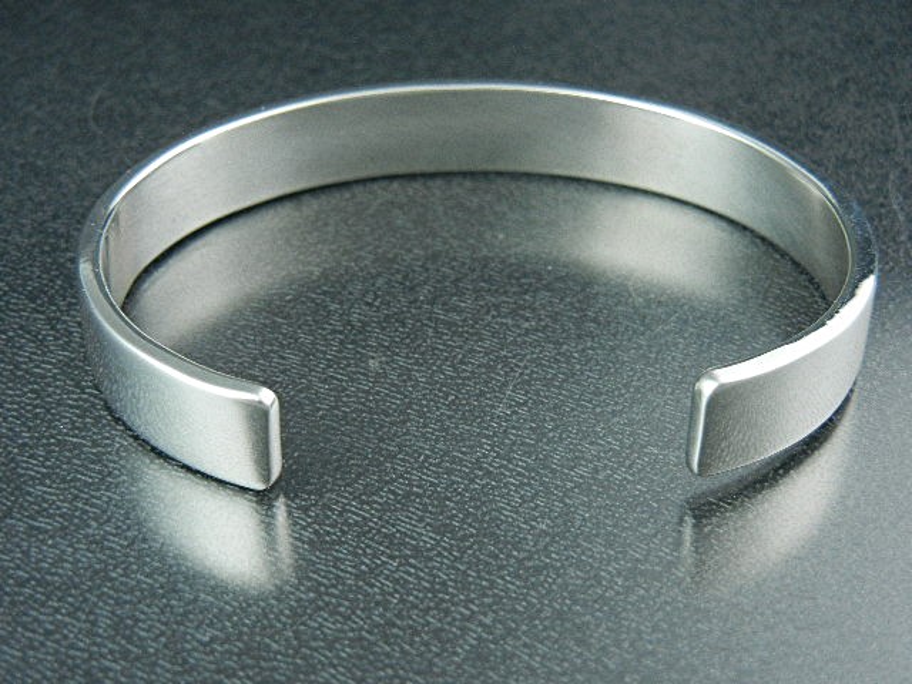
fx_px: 1792
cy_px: 342
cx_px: 456
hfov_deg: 28.6
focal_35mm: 68
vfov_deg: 21.6
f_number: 4.1
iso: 400
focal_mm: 12.2
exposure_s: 1/28.2
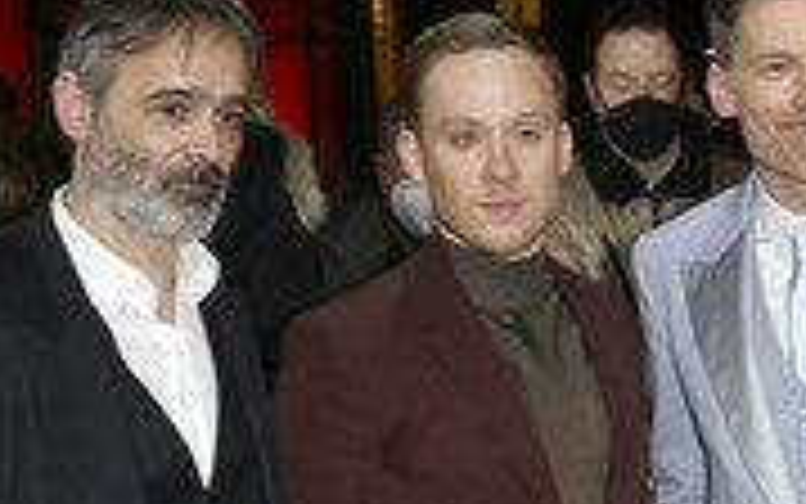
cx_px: 678
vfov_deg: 15.7
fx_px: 1802
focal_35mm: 82
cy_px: 490
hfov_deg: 24.7
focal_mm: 32
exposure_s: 1/250
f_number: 5.6
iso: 640
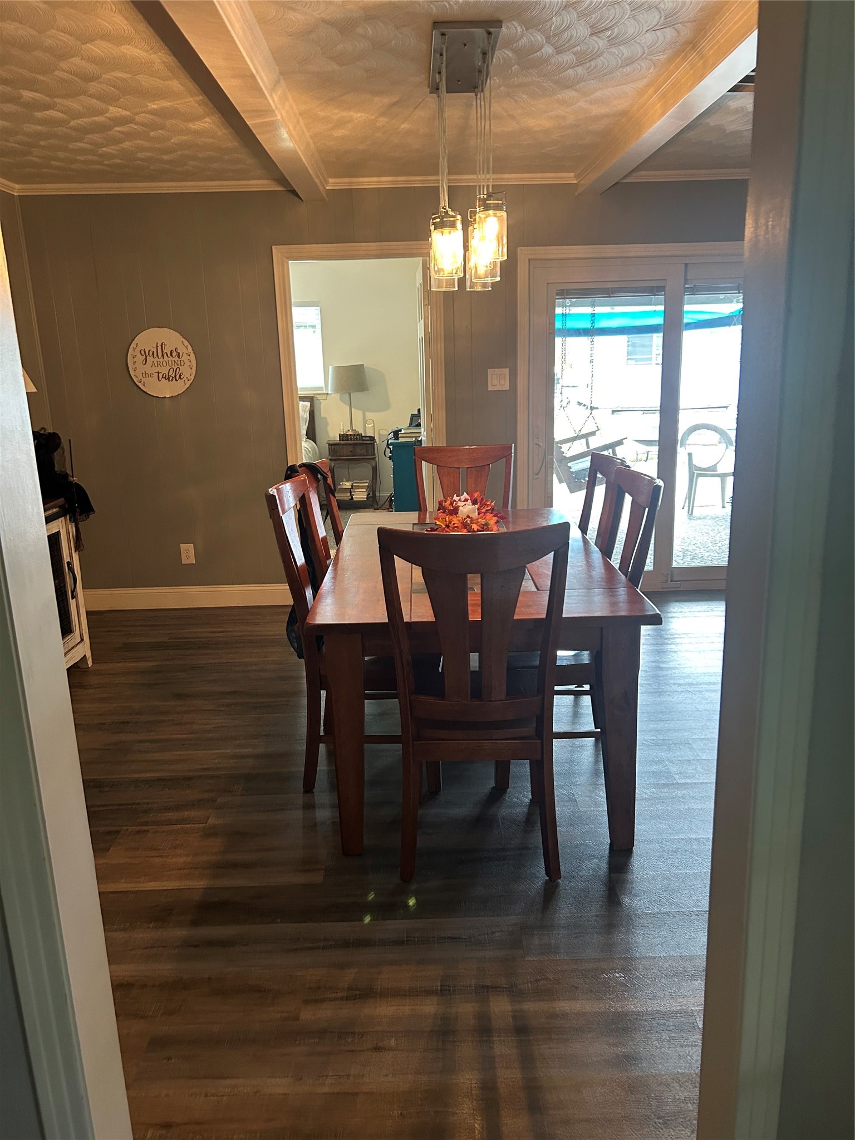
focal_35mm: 26
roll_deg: +1.3
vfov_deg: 67.3
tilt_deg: -13.4
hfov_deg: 53.1
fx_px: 856
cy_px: 570
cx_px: 428
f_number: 1.5
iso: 200
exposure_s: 1/60
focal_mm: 5.7
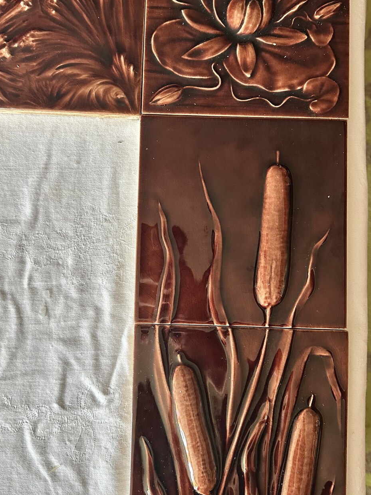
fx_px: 443
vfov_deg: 58.2
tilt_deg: -86.7
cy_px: 218
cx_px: 173
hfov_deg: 45.4
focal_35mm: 31
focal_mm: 6.86
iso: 250
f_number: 1.78
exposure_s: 1/60
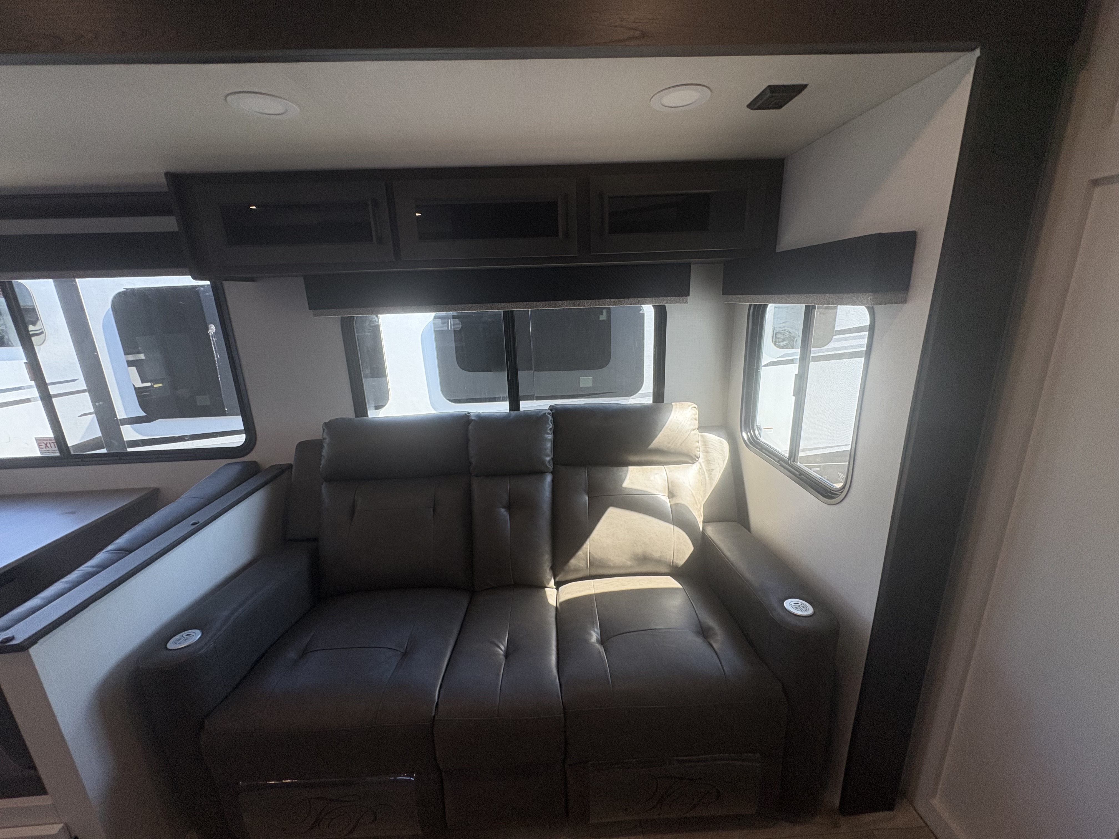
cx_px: 560
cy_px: 420
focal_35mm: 14
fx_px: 453
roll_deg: +3.7
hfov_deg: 102.1
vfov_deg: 85.7
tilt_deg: -15.1
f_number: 2.2
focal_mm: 2.22
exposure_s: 1/99
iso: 200
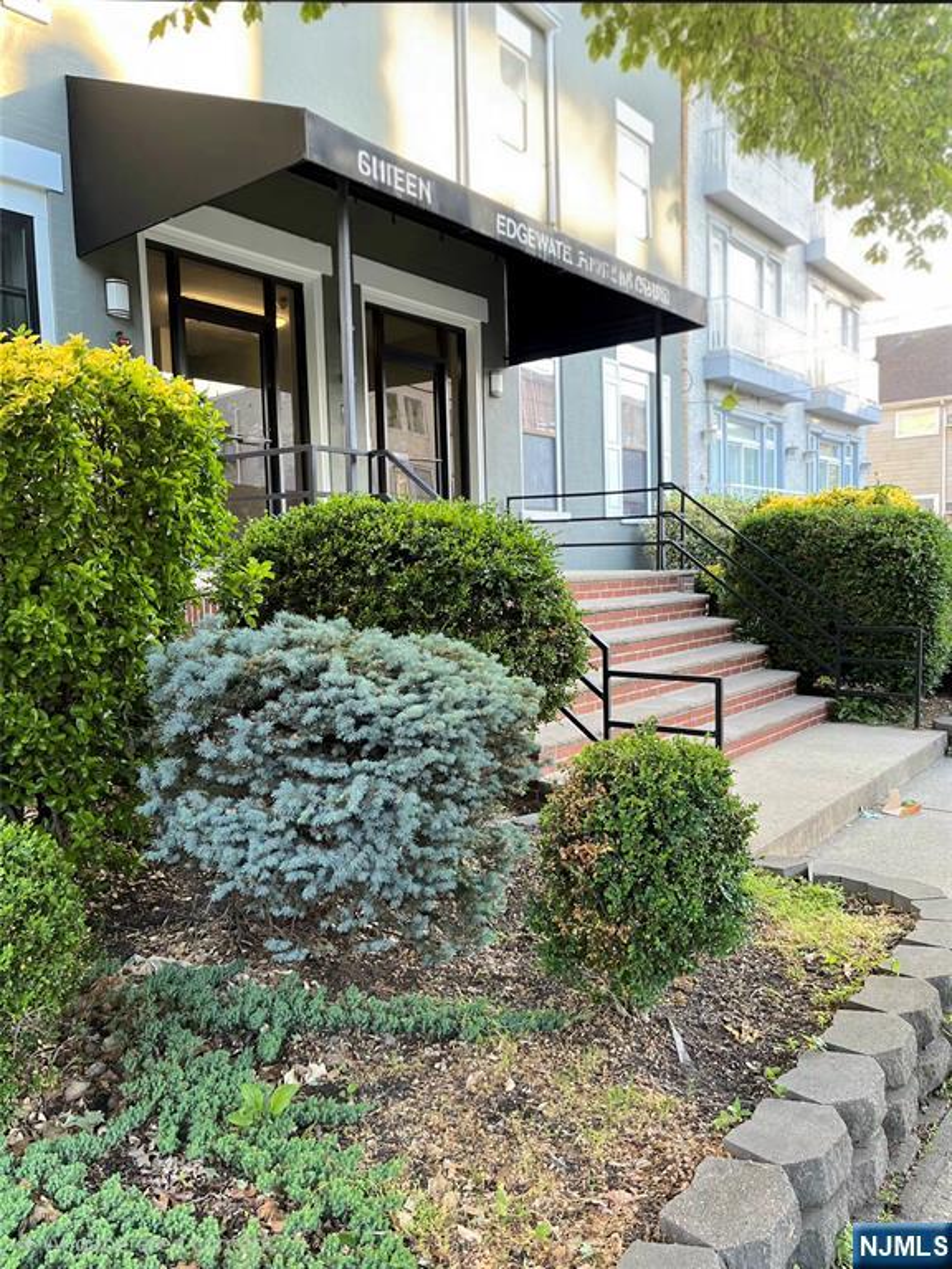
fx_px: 953
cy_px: 634
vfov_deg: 67.3
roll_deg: +3.0
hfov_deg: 53.1
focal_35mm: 26
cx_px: 476
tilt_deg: -3.5
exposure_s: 1/123
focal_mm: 5.1
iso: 100
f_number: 1.6
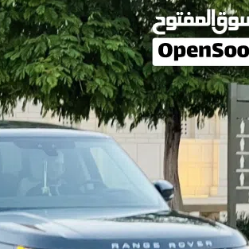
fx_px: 1131
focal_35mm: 139
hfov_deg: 12.5
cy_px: 181
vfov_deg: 12.5
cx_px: 33
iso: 640
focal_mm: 9
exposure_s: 1/50
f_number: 2.8
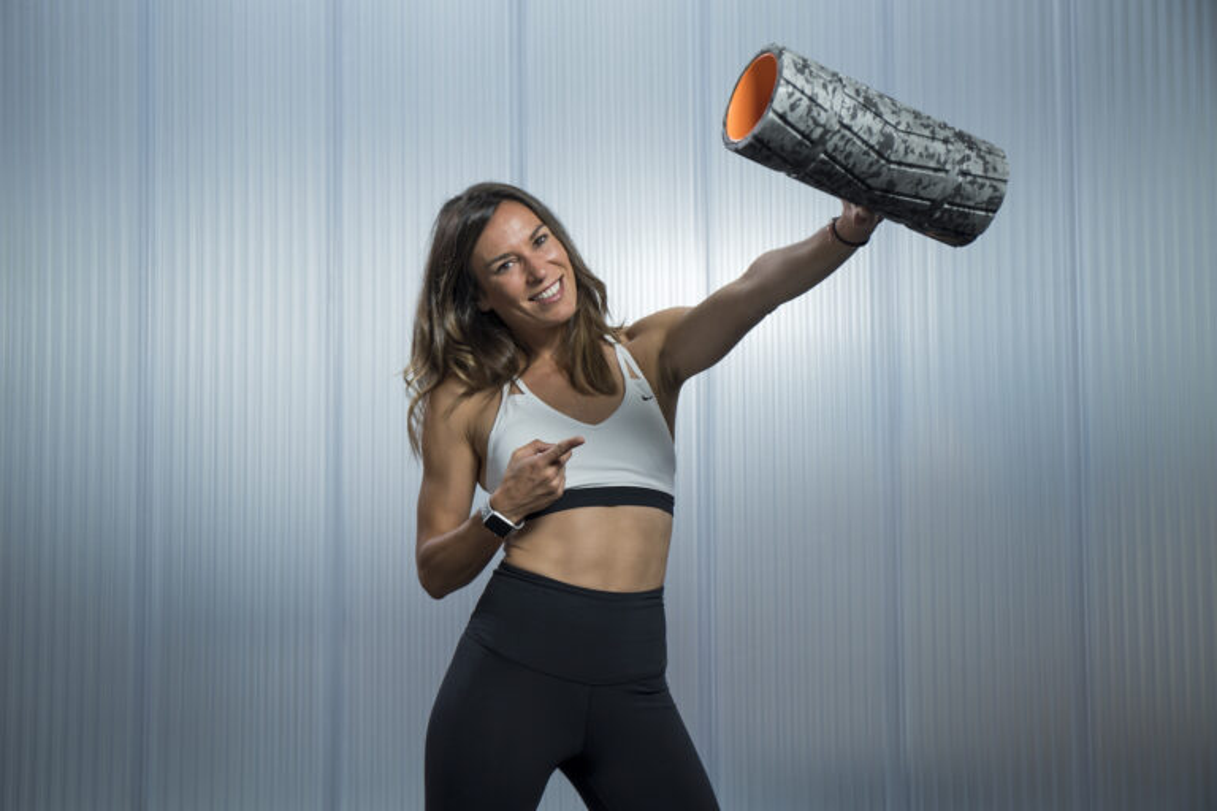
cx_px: 608
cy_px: 406
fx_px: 1690
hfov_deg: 39.6
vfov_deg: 27.0
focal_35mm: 50
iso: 400
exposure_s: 1/100
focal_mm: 50
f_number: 4.5
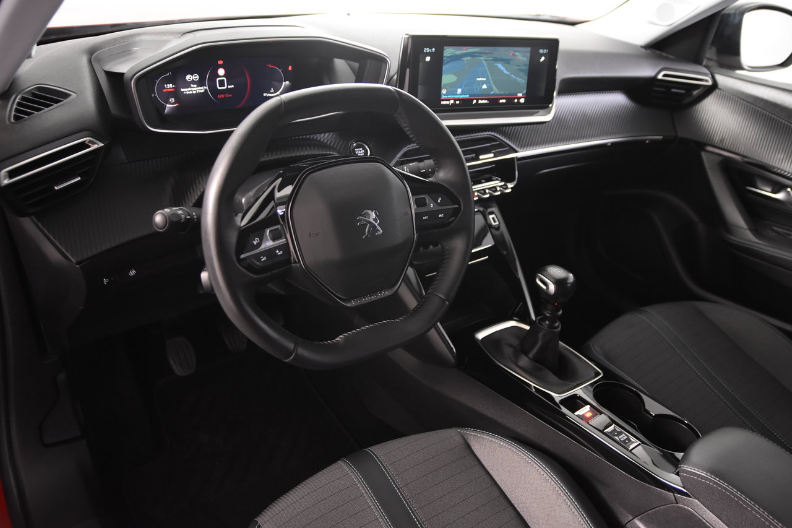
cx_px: 396
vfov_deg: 43.6
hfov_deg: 61.9
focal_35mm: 30
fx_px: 660
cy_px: 264
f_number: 2.8
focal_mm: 20
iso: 1800
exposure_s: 1/30
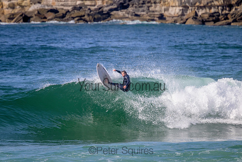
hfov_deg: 2.6
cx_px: 121
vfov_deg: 1.7
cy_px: 81
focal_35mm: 800
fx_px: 5379
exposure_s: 1/2000
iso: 1400
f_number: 11
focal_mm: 800
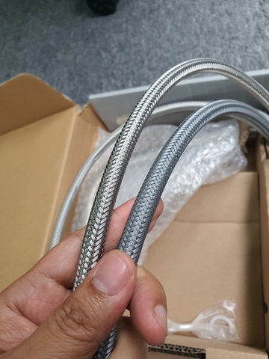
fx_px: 269
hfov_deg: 53.1
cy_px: 180
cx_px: 134
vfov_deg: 67.3
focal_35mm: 26
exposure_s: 1/100
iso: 160
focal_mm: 4.3
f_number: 2.4
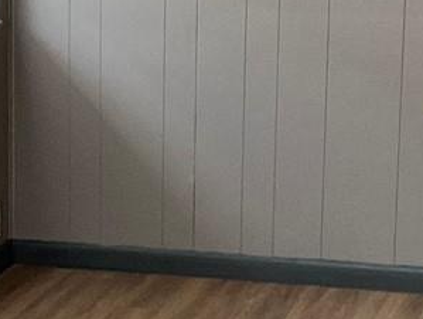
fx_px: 1896
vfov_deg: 9.6
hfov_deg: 12.7
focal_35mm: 155
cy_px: 177
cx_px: 286
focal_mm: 3
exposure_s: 1/60
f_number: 1.8
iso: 200
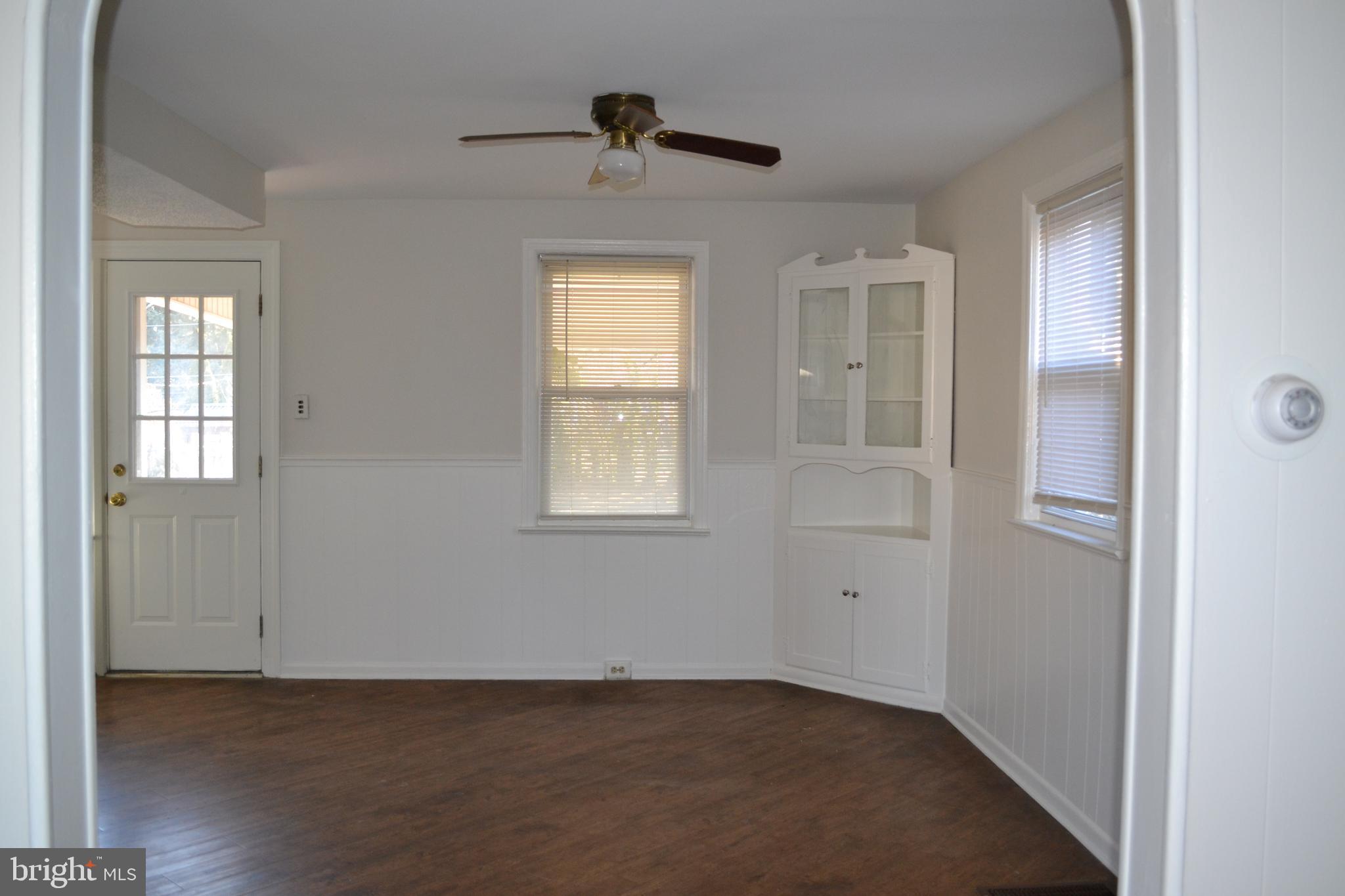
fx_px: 1121
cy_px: 448
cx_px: 672
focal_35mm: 30
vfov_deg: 43.6
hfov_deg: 61.9
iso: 720
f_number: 3.8
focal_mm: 20
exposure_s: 1/60
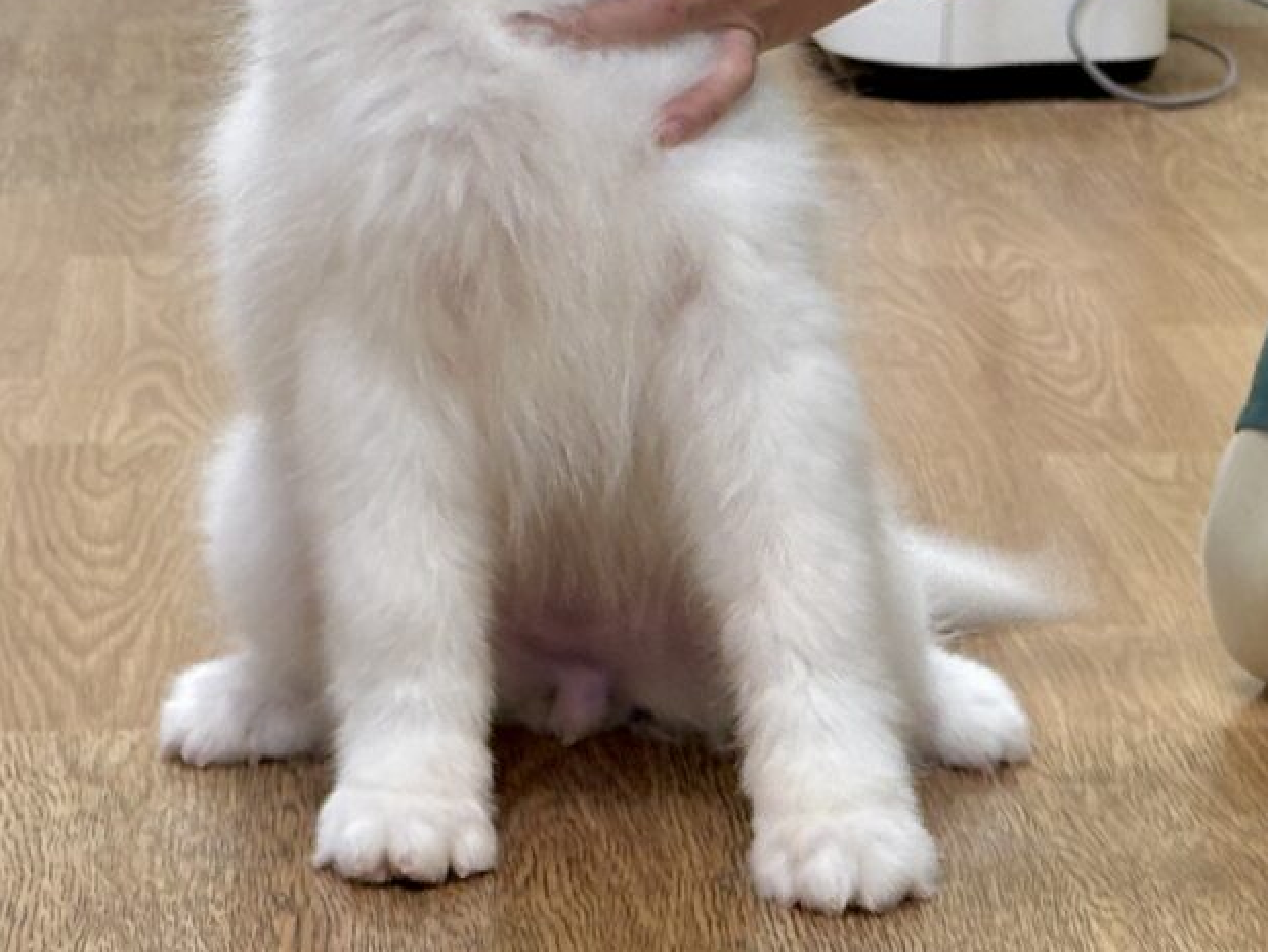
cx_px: 569
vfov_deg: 15.7
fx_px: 3409
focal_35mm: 93
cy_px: 113
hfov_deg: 21.1
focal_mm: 6.86
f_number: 1.78
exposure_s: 1/100
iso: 80
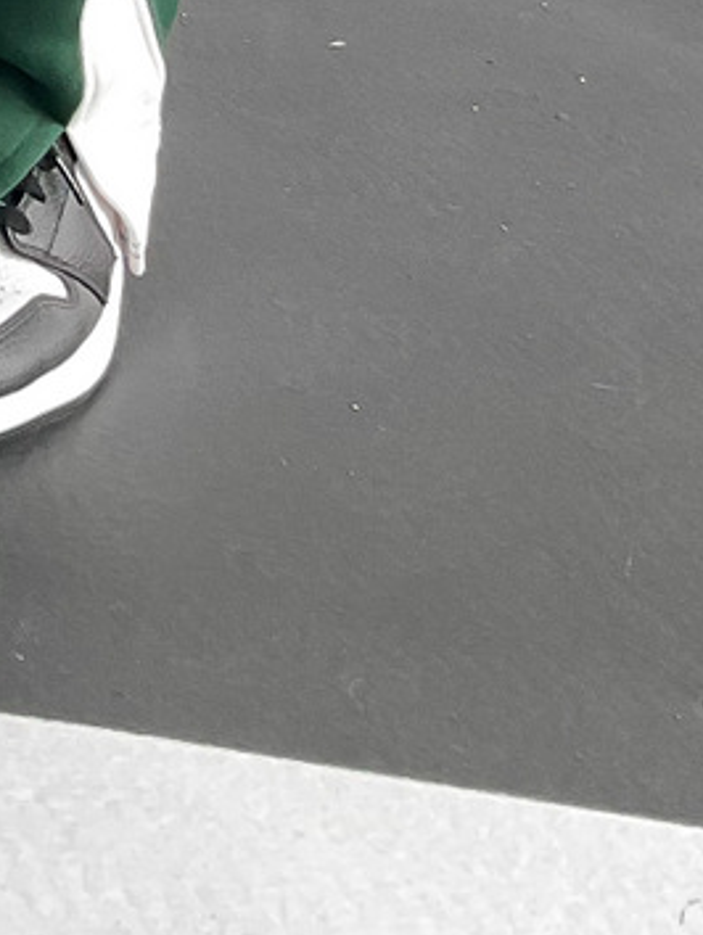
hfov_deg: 10.8
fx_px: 3543
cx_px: -478
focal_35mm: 131
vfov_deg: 13.0
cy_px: -946
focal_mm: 3
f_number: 1.8
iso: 40
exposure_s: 1/120
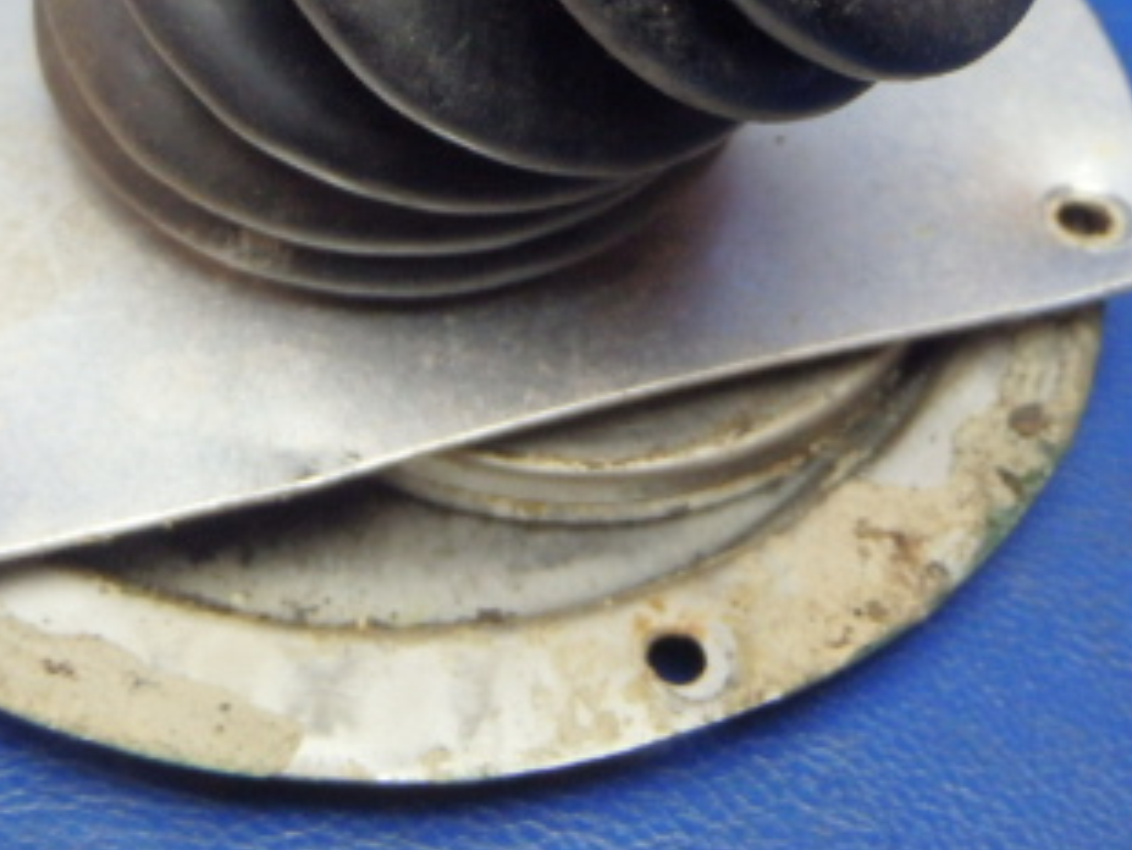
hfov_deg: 32.9
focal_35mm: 58
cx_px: 370
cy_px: 48
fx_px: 1897
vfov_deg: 24.4
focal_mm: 5
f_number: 3.9
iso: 320
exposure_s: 1/30
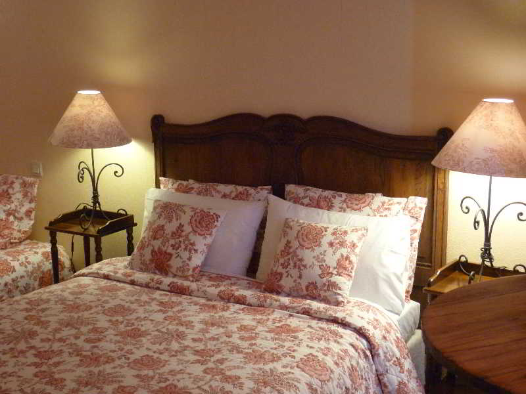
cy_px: 197
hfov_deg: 36.8
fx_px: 790
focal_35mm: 52
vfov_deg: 28.0
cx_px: 263
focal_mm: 9.2
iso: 400
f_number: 3.4
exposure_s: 1/20
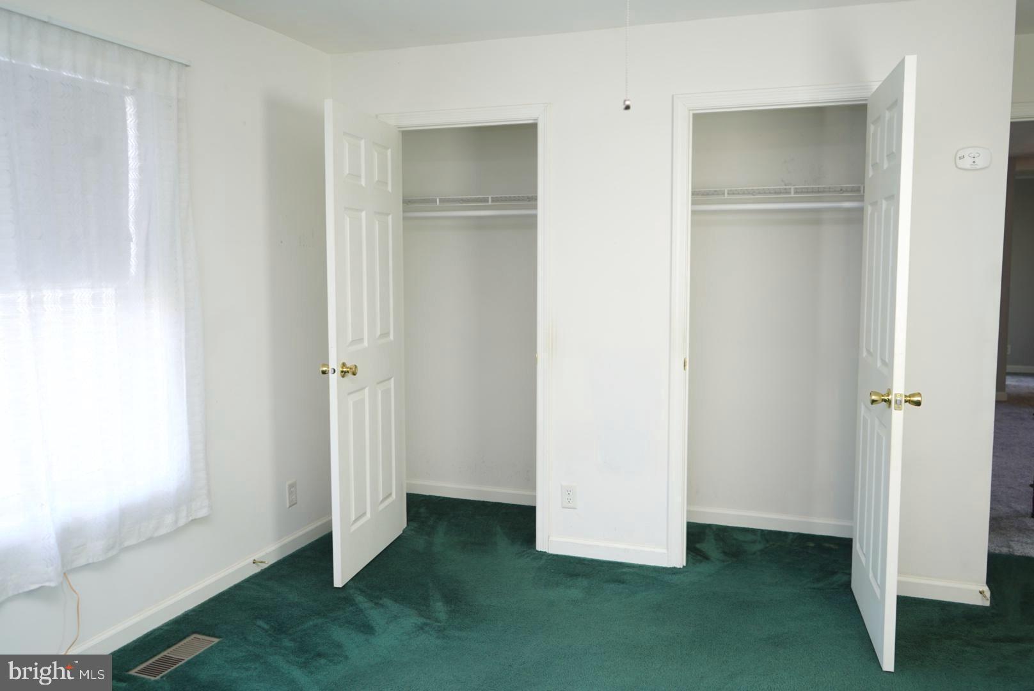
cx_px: 517
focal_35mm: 28
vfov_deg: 46.5
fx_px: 805
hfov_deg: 65.4
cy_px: 346
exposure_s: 1/60
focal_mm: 28
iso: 640
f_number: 4
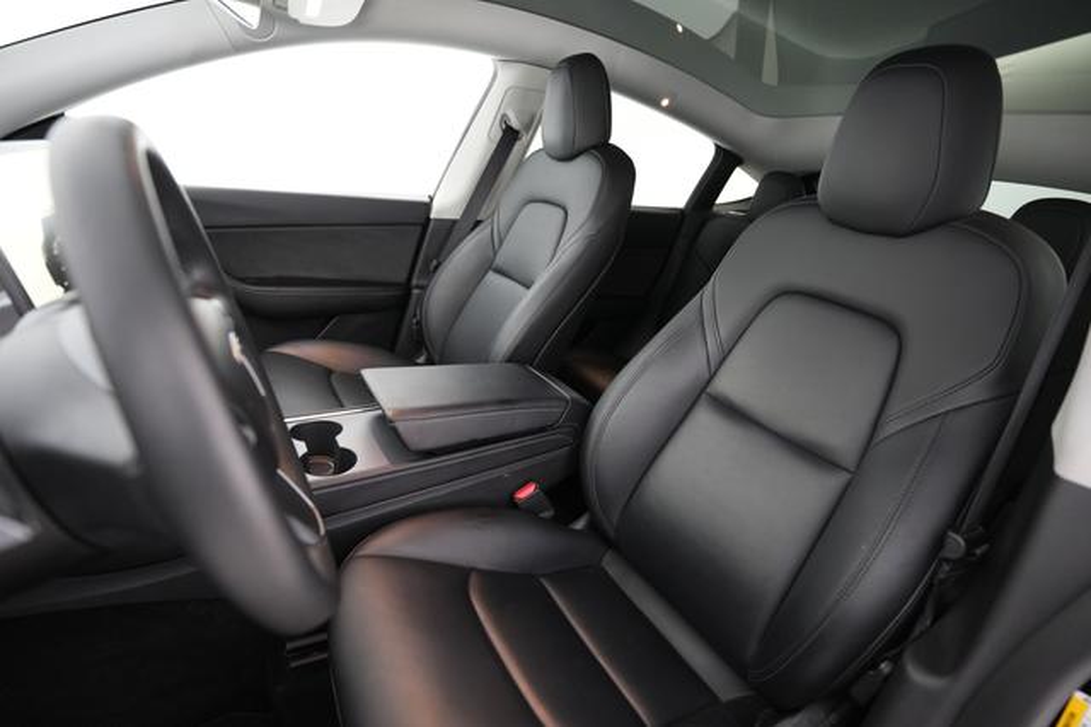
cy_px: 364
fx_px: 515
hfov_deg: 93.3
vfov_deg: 70.4
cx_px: 546
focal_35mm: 17
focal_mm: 17
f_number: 2.8
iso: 3200
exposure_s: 1/30
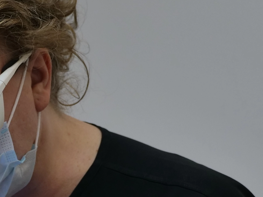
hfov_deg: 10.3
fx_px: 1428
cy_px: 253
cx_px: -54
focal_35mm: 188
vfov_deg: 7.8
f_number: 2.8
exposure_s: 1/100
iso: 200
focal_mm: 23
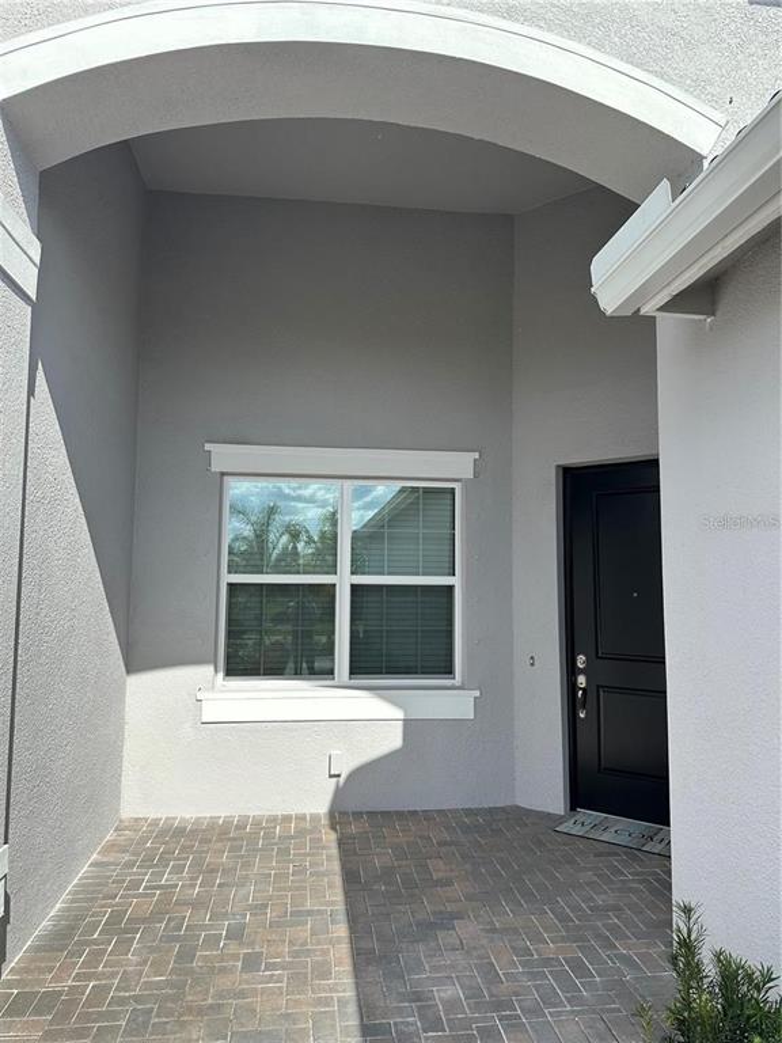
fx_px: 723
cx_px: 391
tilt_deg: +6.1
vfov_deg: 71.6
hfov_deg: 56.8
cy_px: 522
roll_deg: -0.1
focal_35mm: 24
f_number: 1.78
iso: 80
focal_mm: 6.86
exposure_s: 1/3597
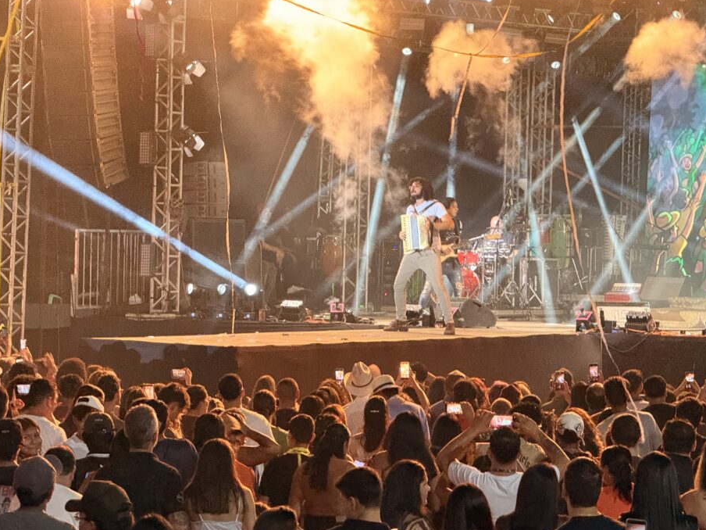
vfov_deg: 10.9
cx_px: 366
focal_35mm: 136
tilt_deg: -0.2
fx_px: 2774
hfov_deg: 14.5
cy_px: 270
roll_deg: -1.4
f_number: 2.8
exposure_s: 1/40
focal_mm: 15.66
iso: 800
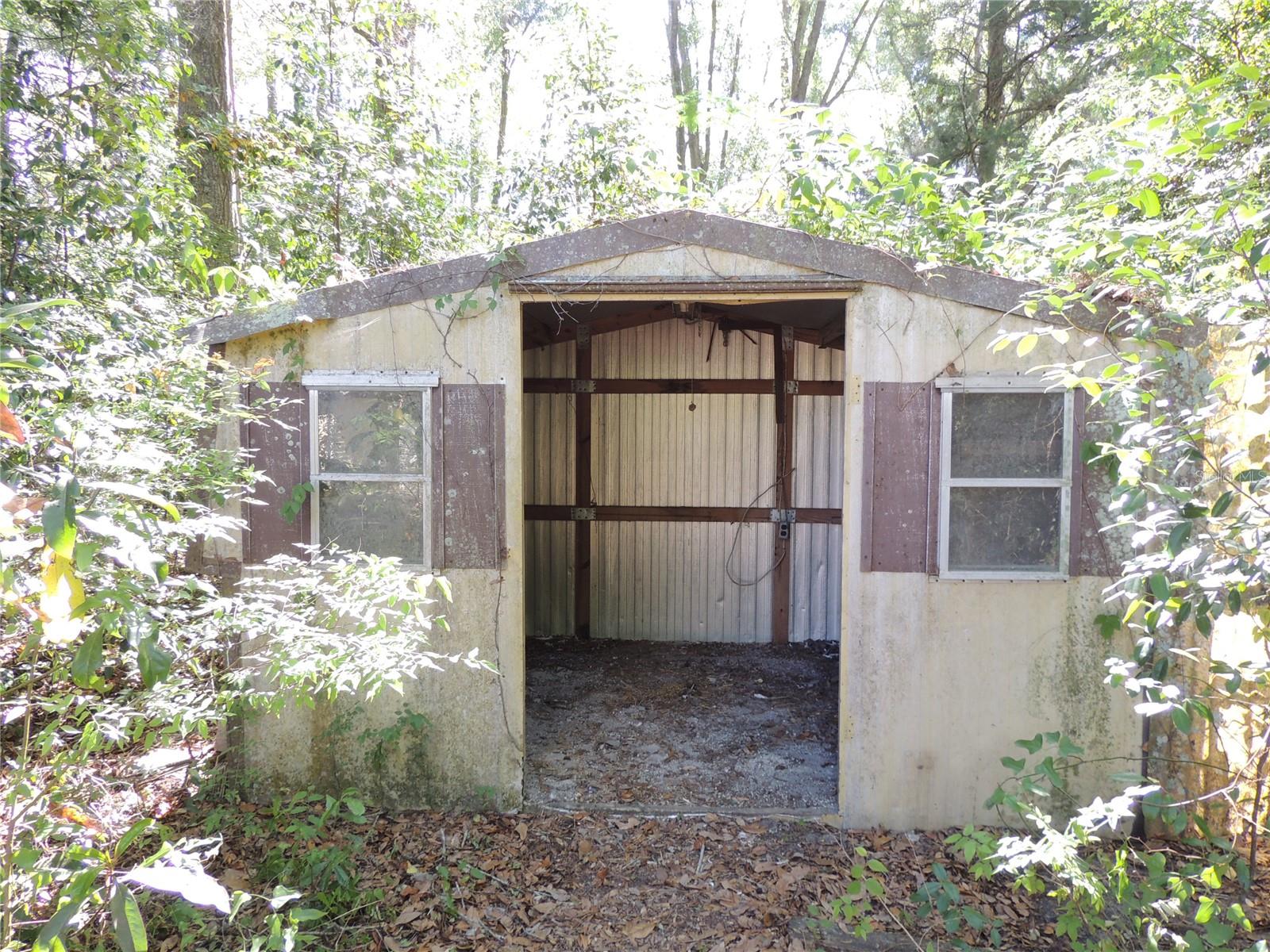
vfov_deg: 56.8
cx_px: 635
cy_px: 476
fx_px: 881
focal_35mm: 24
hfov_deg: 71.6
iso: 100
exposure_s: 1/30
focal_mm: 4.3
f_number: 3
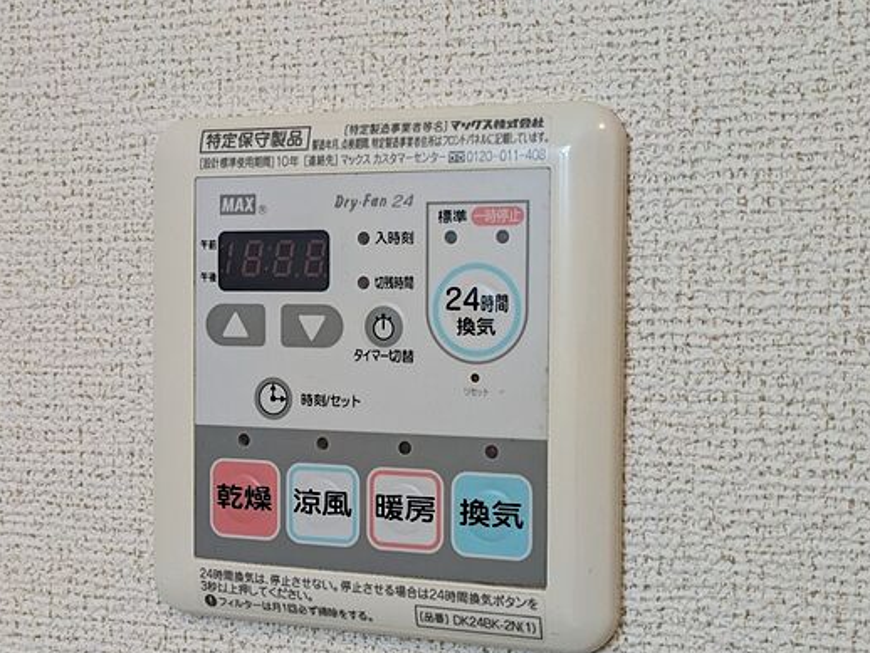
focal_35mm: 63
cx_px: 398
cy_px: 374
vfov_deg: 23.3
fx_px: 1584
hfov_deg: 30.7
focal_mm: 5.43
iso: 59
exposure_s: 1/120
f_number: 1.89
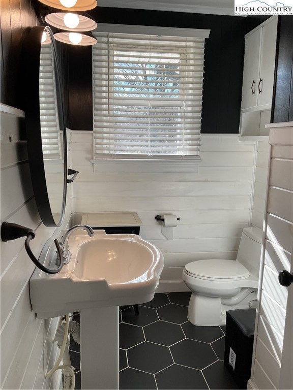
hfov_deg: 48.2
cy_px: 195
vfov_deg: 61.7
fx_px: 327
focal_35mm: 29
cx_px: 146
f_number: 1.8
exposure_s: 1/160
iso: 16
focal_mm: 3
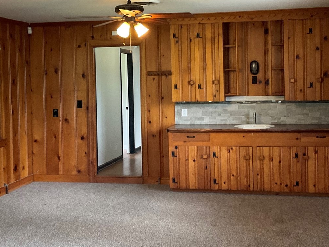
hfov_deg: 34.9
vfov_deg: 26.5
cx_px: 173
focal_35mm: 55
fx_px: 523
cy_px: 91
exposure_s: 1/60
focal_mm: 3
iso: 125
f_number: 1.8
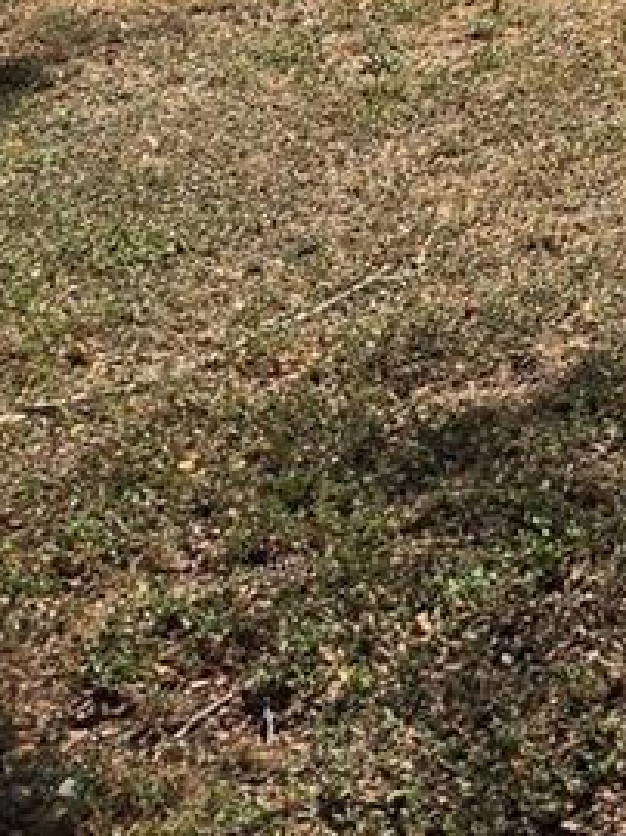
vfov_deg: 23.4
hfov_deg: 14.6
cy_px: -242
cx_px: 1407
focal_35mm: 74
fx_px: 1787
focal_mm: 2.2
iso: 32
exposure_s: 1/2077
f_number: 1.9
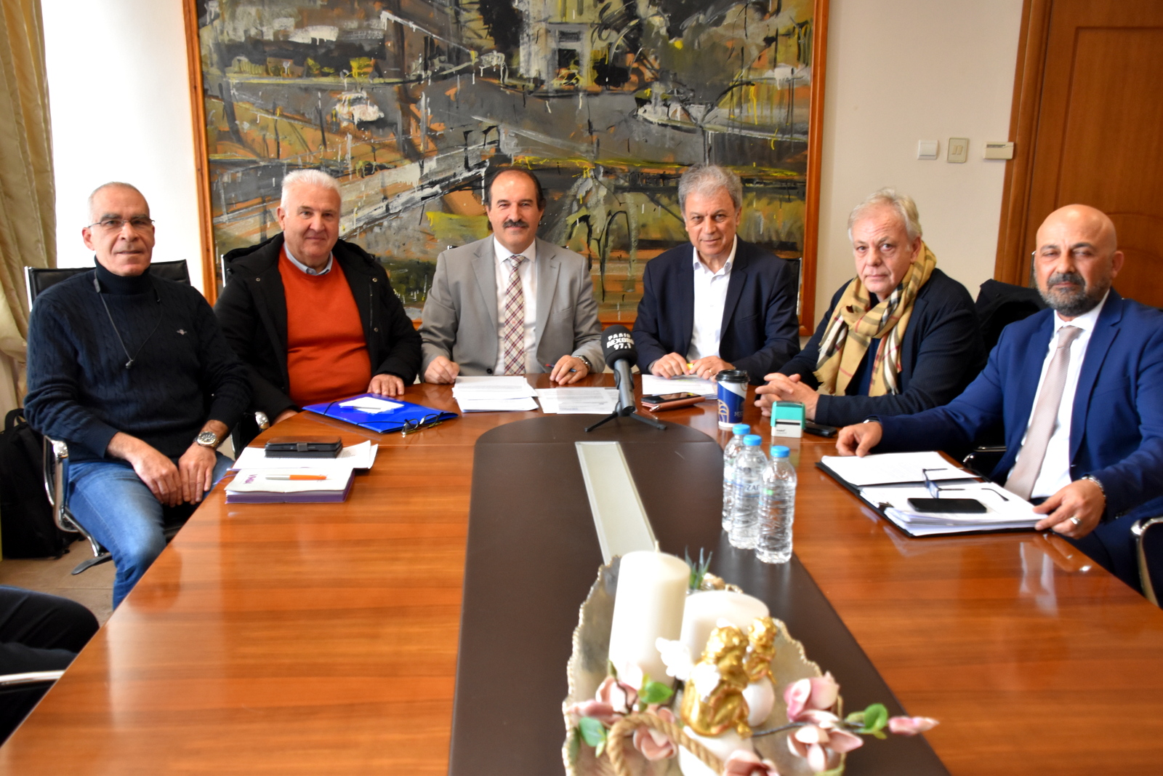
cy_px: 388
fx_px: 1066
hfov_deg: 57.2
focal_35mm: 33
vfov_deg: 40.0
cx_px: 582
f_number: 5
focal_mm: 22
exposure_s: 1/60
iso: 1100
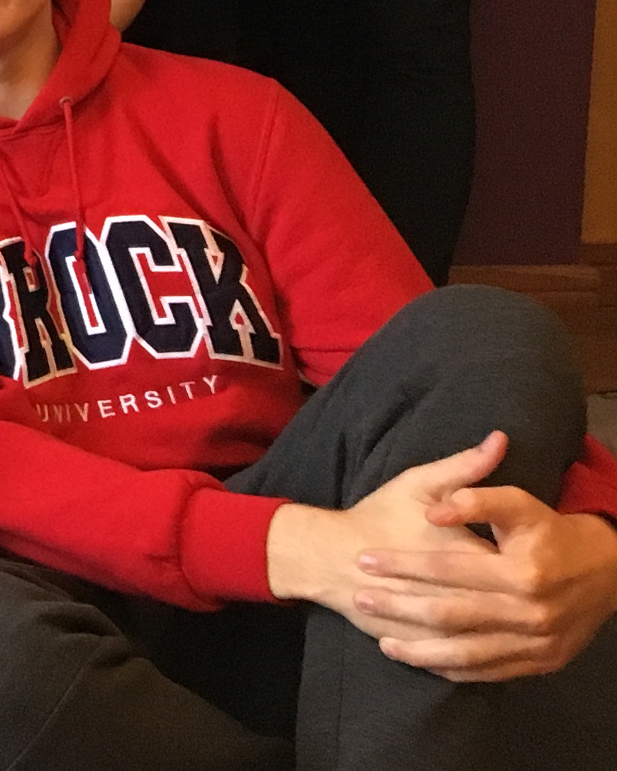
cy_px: -244
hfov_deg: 12.1
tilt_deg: -2.9
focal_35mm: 105
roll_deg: +0.3
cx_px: -810
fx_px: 2396
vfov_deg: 17.1
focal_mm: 4.15
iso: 200
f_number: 2.2
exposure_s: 1/30
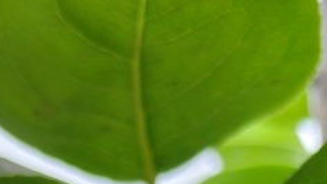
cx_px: 243
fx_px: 1058
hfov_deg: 17.5
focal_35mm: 122
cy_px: 536
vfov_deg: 8.5
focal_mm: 4.84
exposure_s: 1/60
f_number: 1.79
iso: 1259
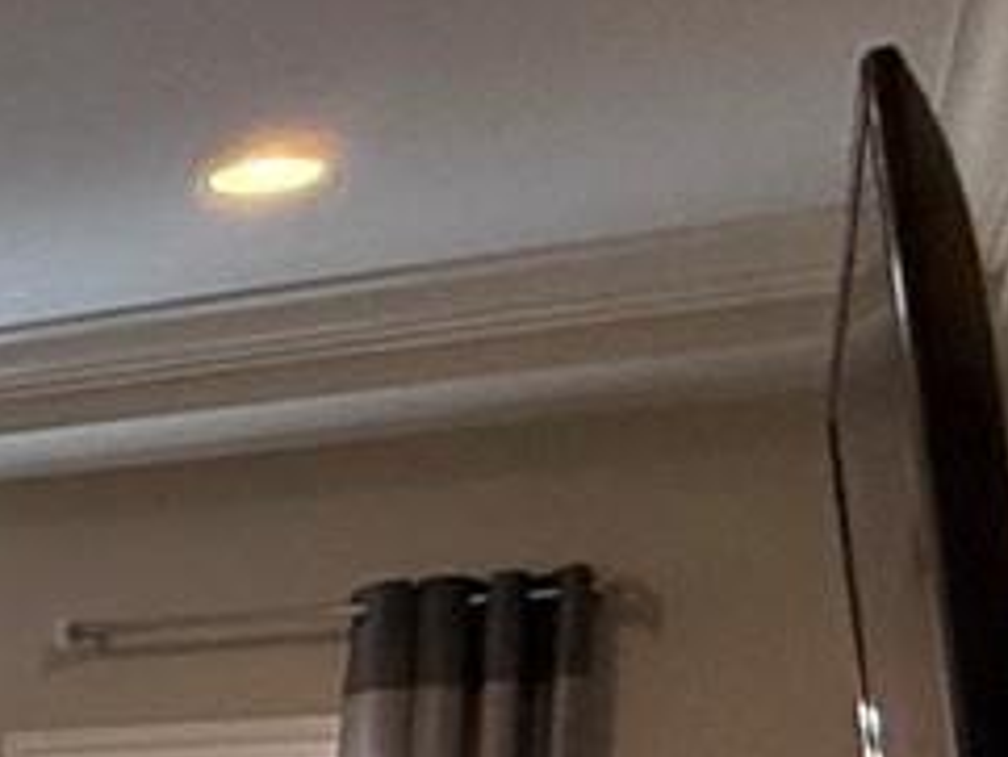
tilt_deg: -2.6
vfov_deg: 14.6
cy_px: 1196
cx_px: -1489
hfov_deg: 13.9
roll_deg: -0.4
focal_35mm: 93
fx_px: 2709
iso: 250
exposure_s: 1/120
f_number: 2.2
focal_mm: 2.22
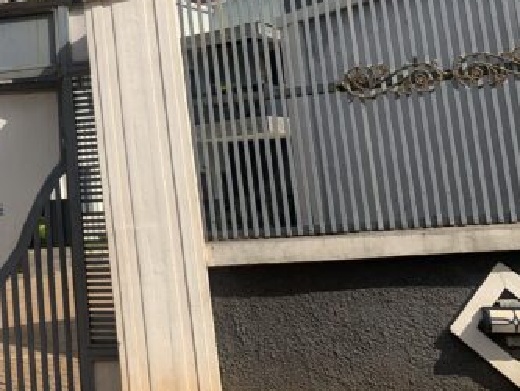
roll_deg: +3.3
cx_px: 12
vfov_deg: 24.0
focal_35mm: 60
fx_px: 902
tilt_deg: +11.5
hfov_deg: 30.2
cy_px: 77
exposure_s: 1/2994
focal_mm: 4.25
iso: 25
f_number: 1.8
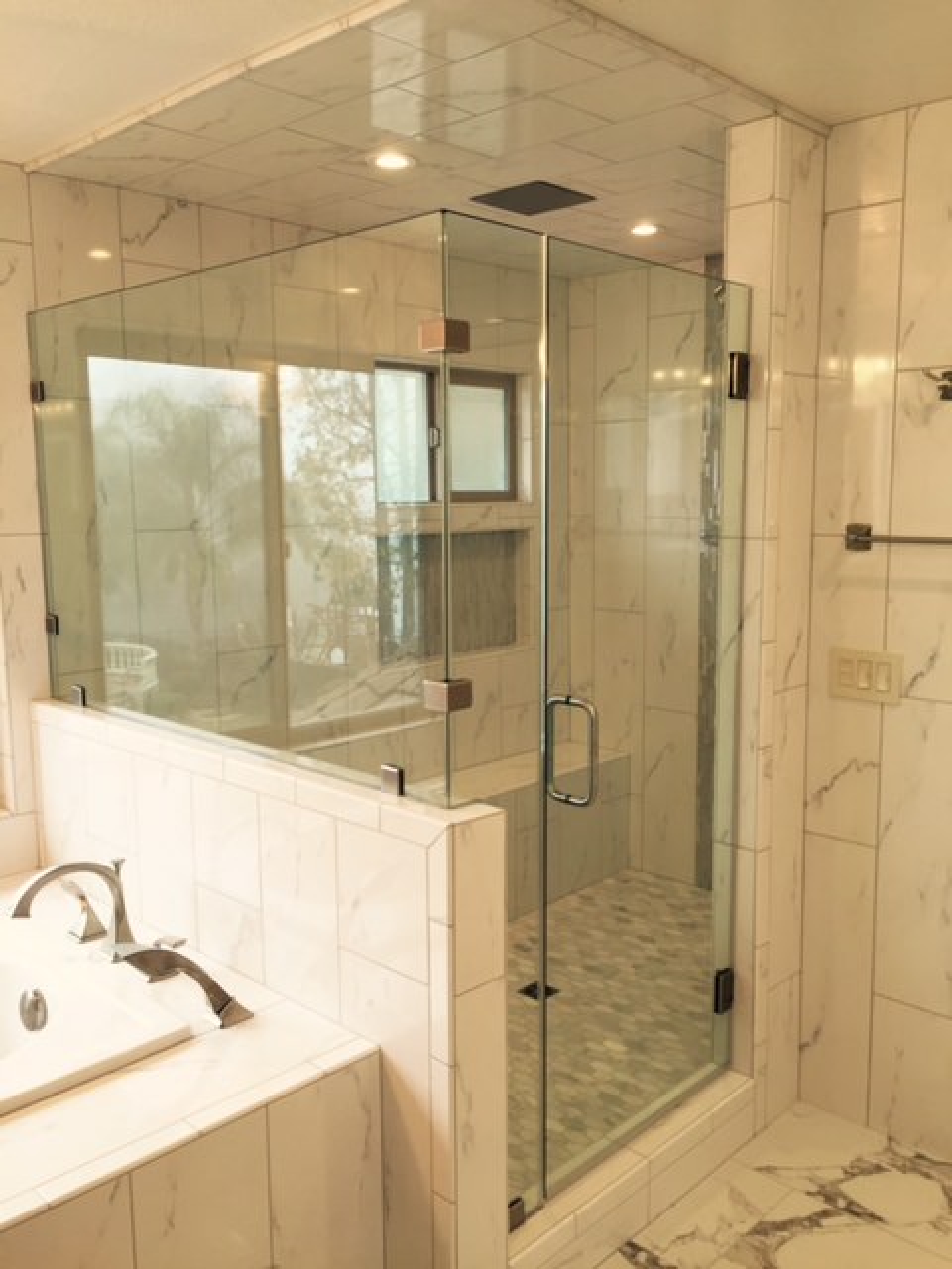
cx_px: 476
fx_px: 1063
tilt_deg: -8.2
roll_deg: +0.7
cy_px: 634
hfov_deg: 48.2
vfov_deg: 61.7
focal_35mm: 29
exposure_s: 1/60
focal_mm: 4.15
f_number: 2.2
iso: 32
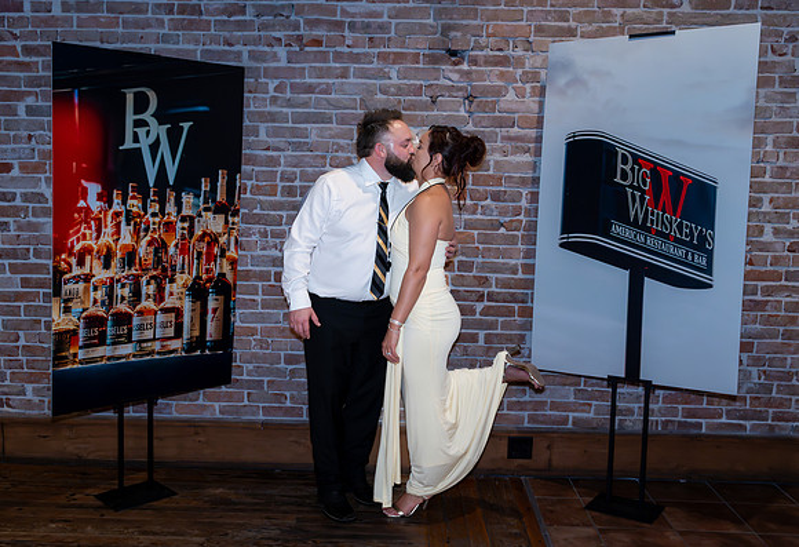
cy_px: 282
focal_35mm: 37
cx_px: 377
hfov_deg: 51.7
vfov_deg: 36.7
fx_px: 824
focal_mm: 35
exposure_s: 1/250
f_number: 4
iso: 6400
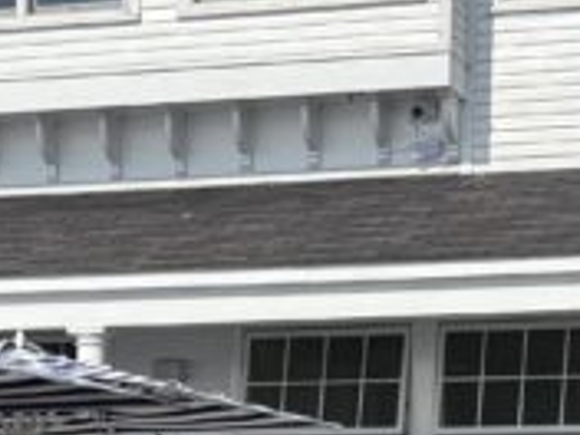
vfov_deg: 9.3
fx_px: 2530
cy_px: 824
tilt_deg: -5.8
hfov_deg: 13.0
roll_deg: -0.1
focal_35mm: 151
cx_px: 36
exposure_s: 1/4329
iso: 50
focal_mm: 5.96
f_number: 1.6
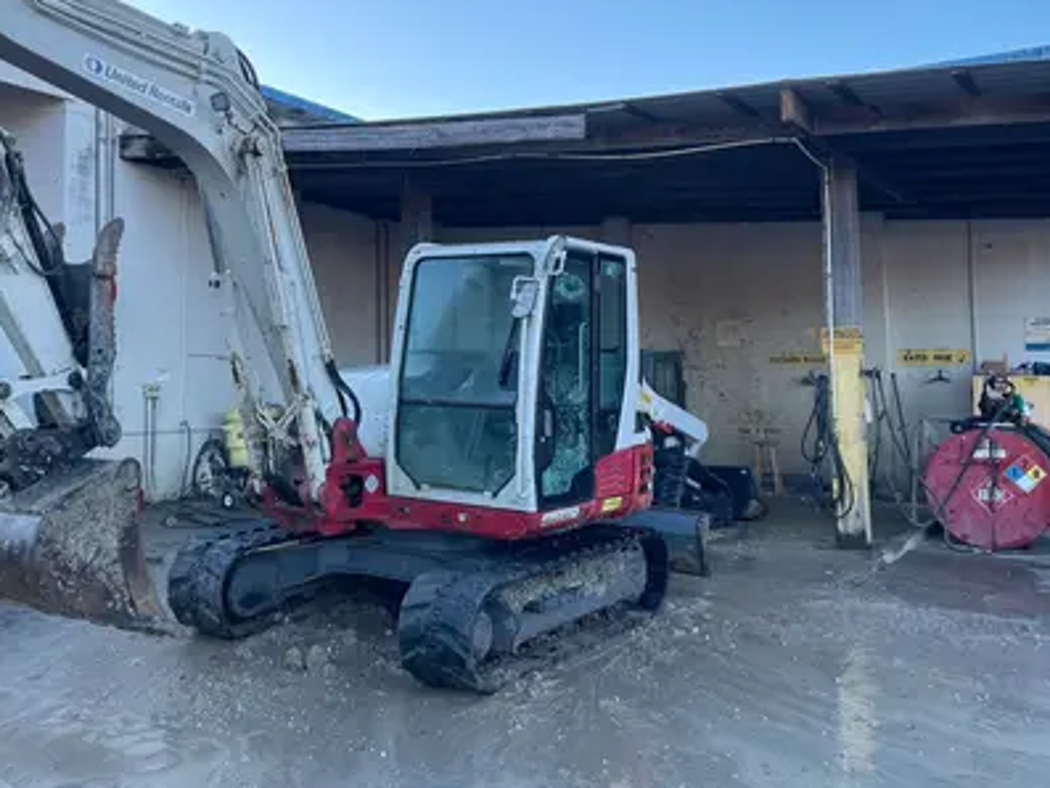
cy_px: 324
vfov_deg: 39.5
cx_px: 354
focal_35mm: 36
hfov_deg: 50.5
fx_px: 1092
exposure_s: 1/381
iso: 32
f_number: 1.6
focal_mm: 4.2
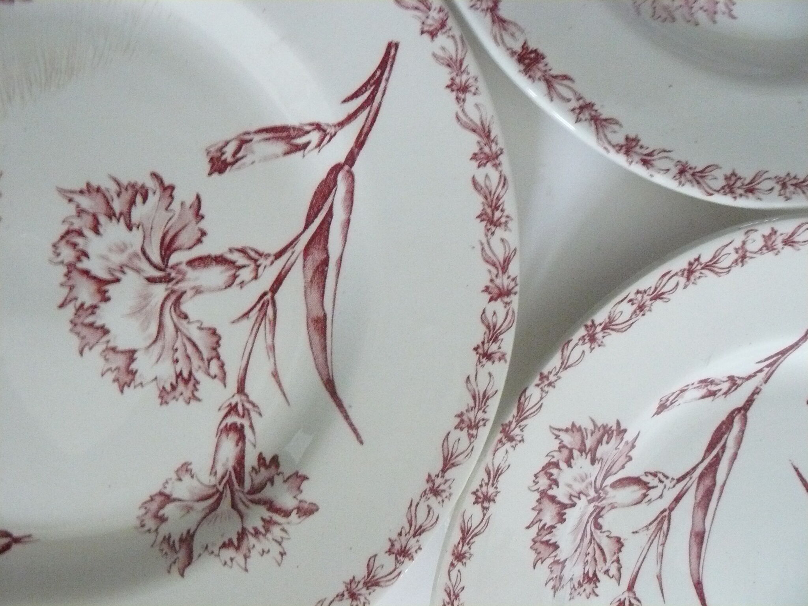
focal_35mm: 36
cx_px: 404
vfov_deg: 39.7
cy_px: 303
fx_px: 840
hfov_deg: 51.4
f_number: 2.8
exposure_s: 1/10
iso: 800
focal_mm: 6
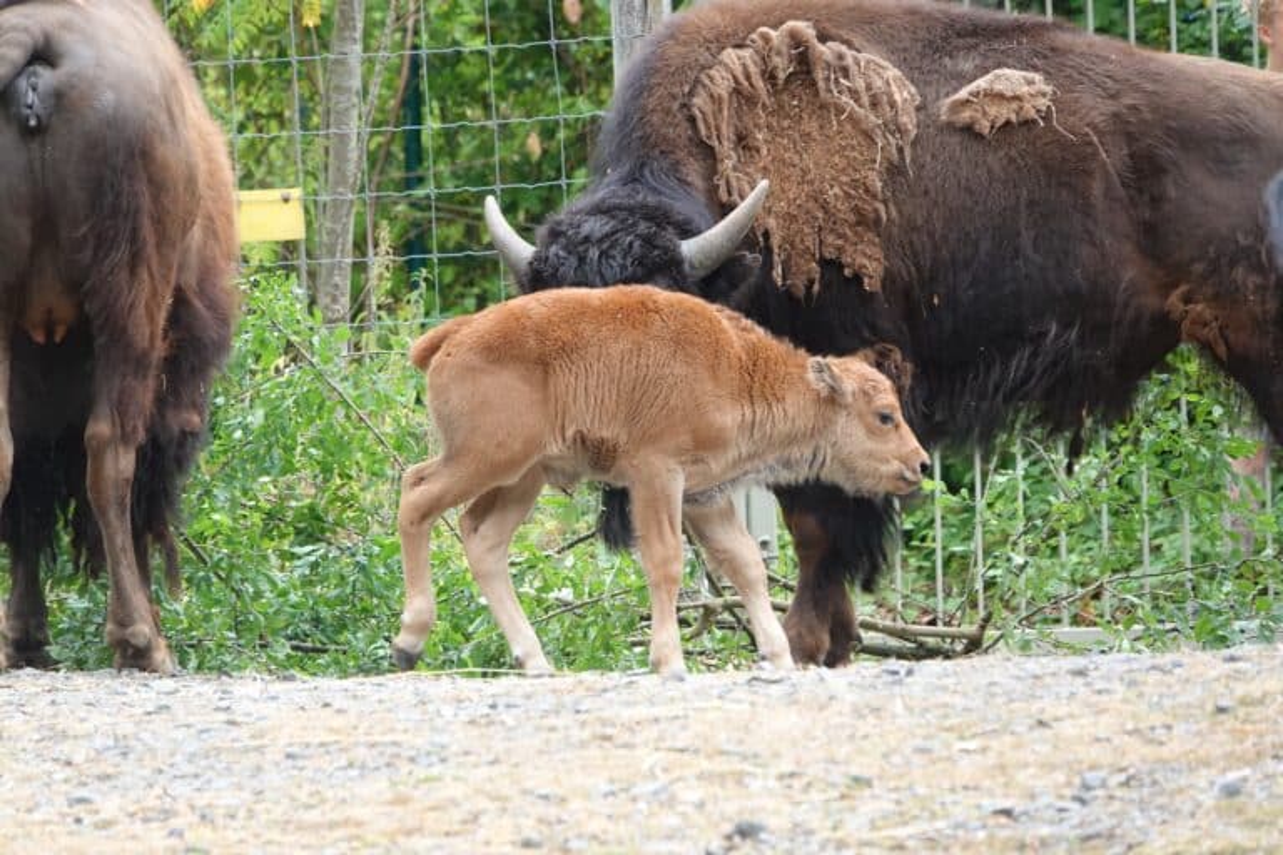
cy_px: 428
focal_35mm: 361
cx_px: 642
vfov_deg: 3.8
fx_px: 12865
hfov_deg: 5.7
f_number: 4
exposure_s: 1/250
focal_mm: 132.24
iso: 500
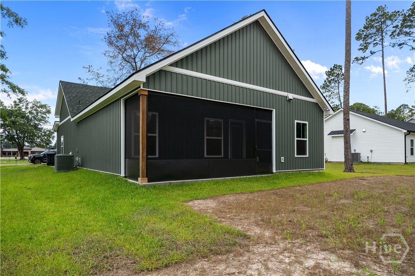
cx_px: 208
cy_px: 138
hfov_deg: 81.2
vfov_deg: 59.5
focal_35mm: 21
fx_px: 242
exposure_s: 1/320
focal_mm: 21
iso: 100
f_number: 8
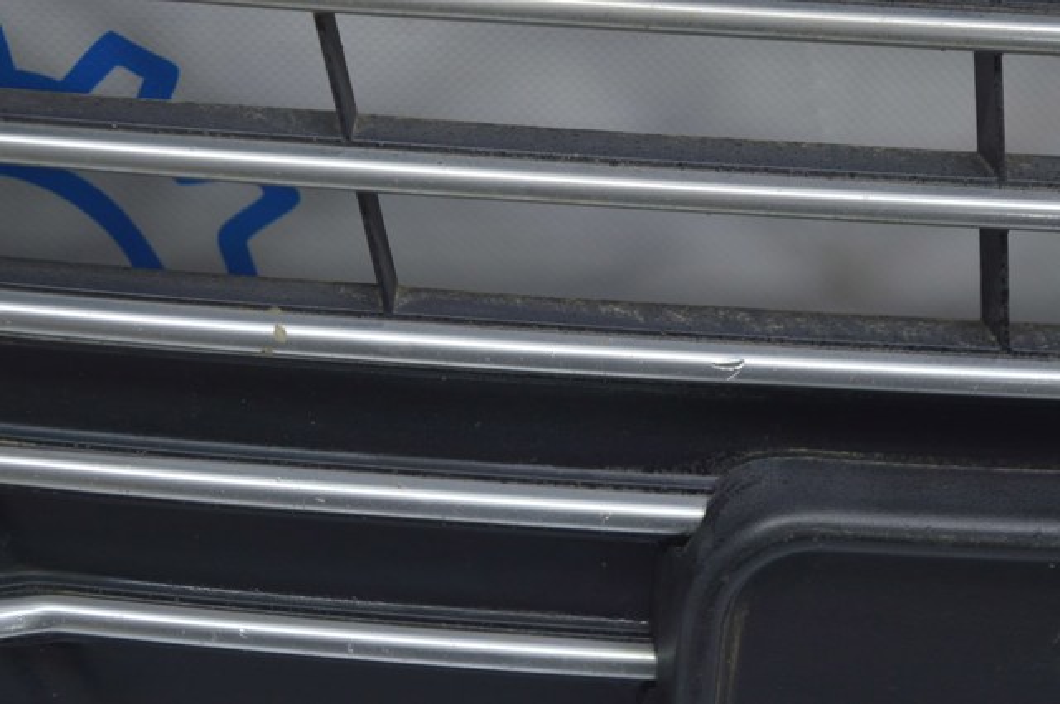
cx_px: 530
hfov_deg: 27.0
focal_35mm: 75
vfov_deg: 18.1
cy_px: 352
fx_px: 2206
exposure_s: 1/20
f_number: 5.6
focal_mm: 50
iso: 400
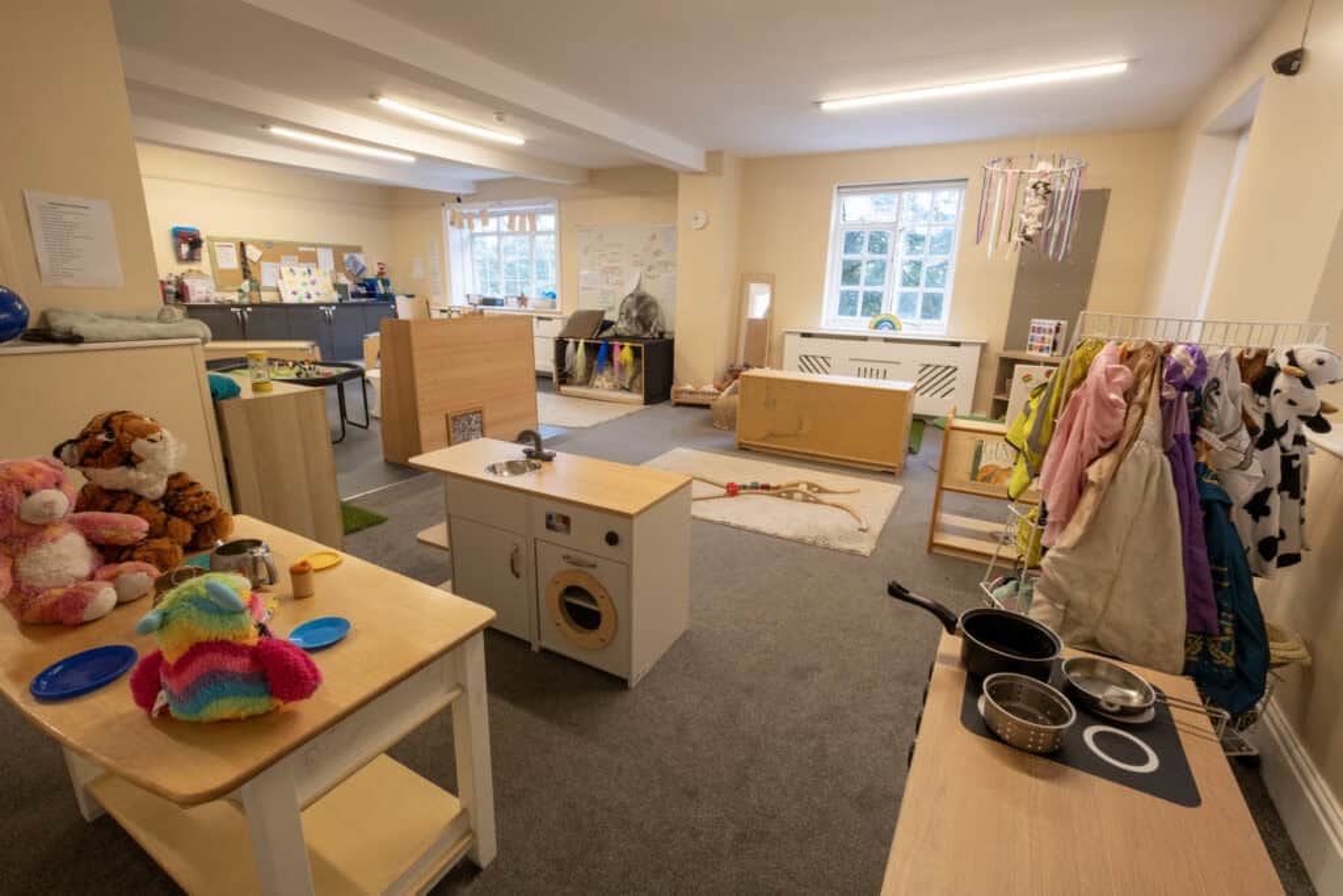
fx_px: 560
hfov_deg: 100.4
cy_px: 448
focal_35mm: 15
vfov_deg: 77.3
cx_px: 672
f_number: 9
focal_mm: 10
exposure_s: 1/6
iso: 320
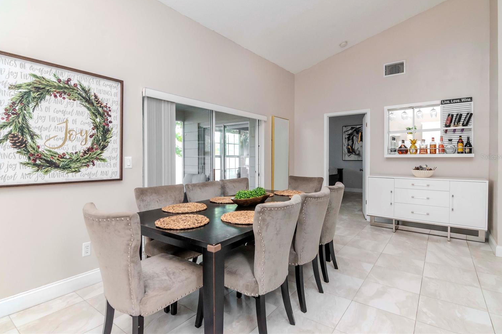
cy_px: 157
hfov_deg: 91.5
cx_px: 244
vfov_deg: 68.7
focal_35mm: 18
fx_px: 244
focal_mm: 11
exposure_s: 1/25
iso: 800
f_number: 10
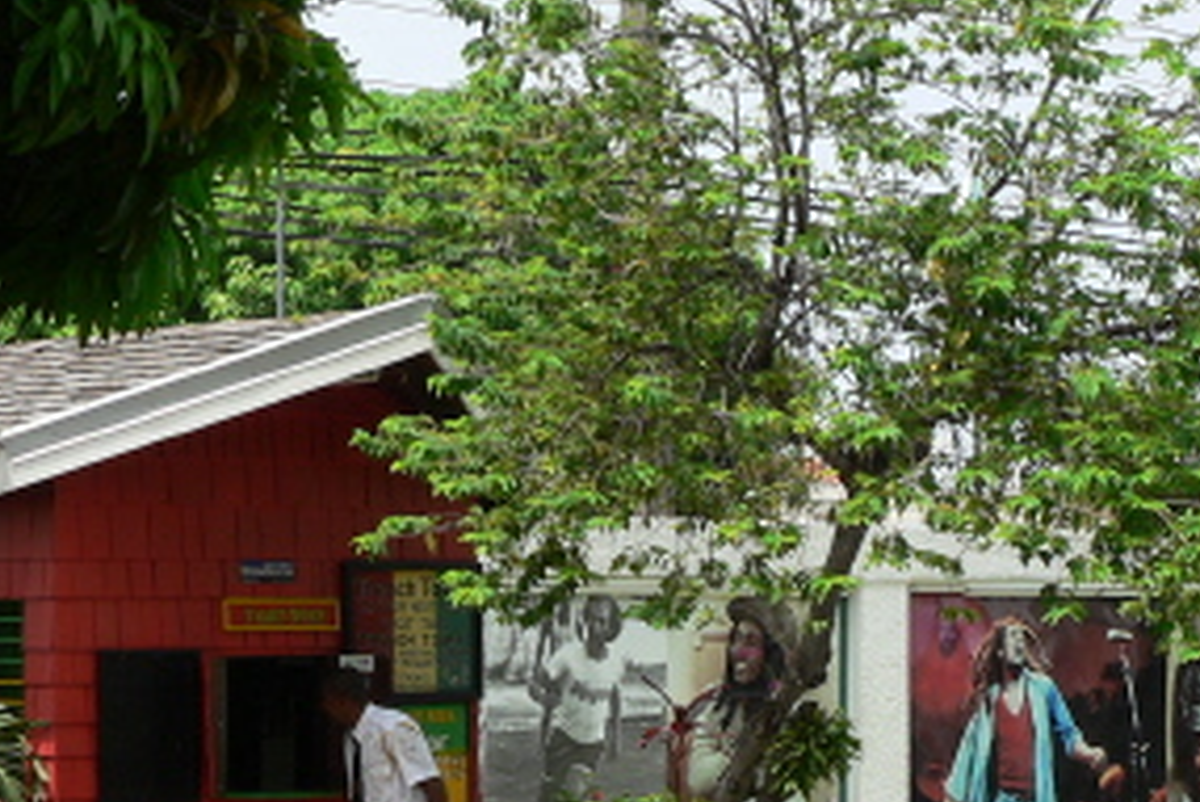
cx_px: 610
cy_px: 754
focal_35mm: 134
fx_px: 4469
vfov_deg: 10.2
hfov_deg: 15.3
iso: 64
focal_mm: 11.2
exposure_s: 1/400
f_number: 4
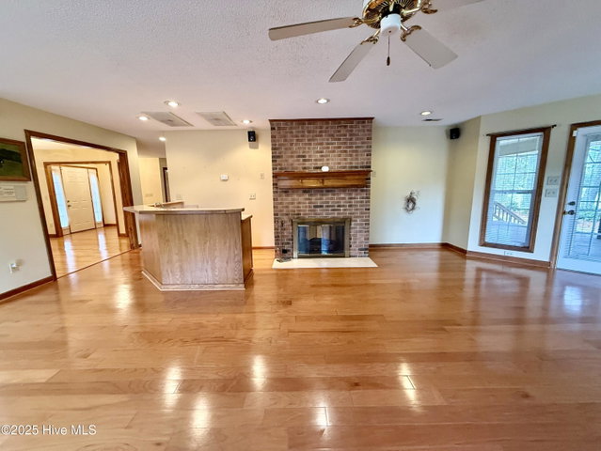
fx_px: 243
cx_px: 300
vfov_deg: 85.7
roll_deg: +0.6
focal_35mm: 14
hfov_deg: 102.0
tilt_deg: -8.1
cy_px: 226
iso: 400
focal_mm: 2.22
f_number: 2.2
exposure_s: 1/60
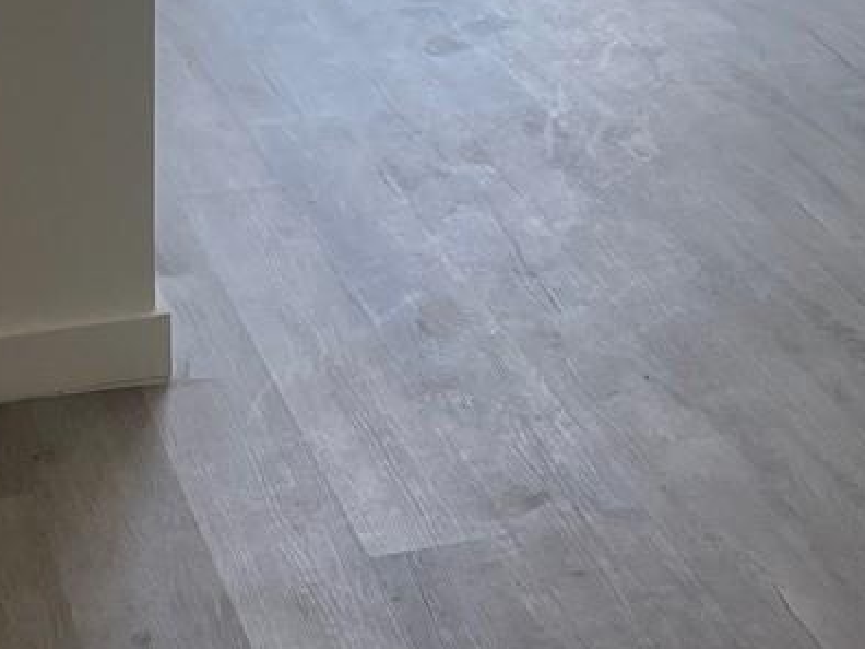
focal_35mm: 105
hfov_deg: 18.7
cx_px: 561
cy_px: -463
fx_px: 2624
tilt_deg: -6.1
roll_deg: -0.4
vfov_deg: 13.0
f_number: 1.6
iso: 32
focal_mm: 4.2
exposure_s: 1/120
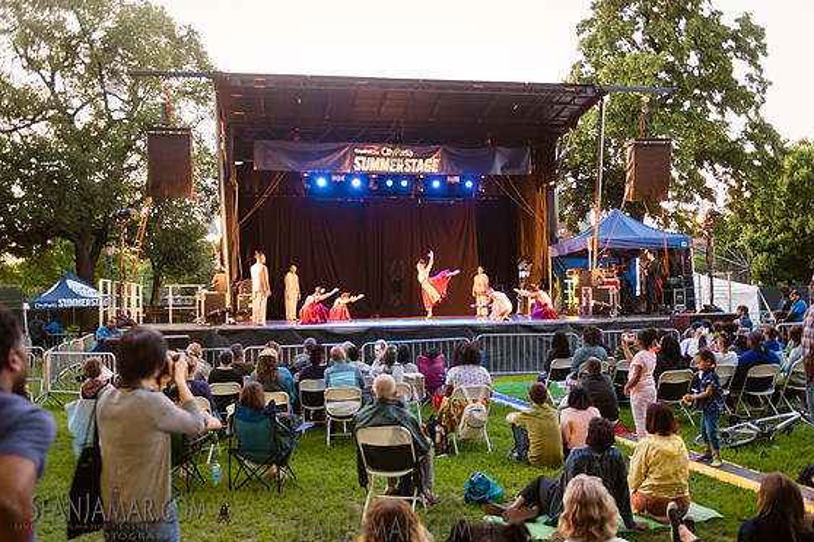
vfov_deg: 41.1
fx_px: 723
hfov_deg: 58.7
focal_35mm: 32
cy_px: 280
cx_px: 397
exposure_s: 1/60
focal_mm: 29
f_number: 2.8
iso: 4000
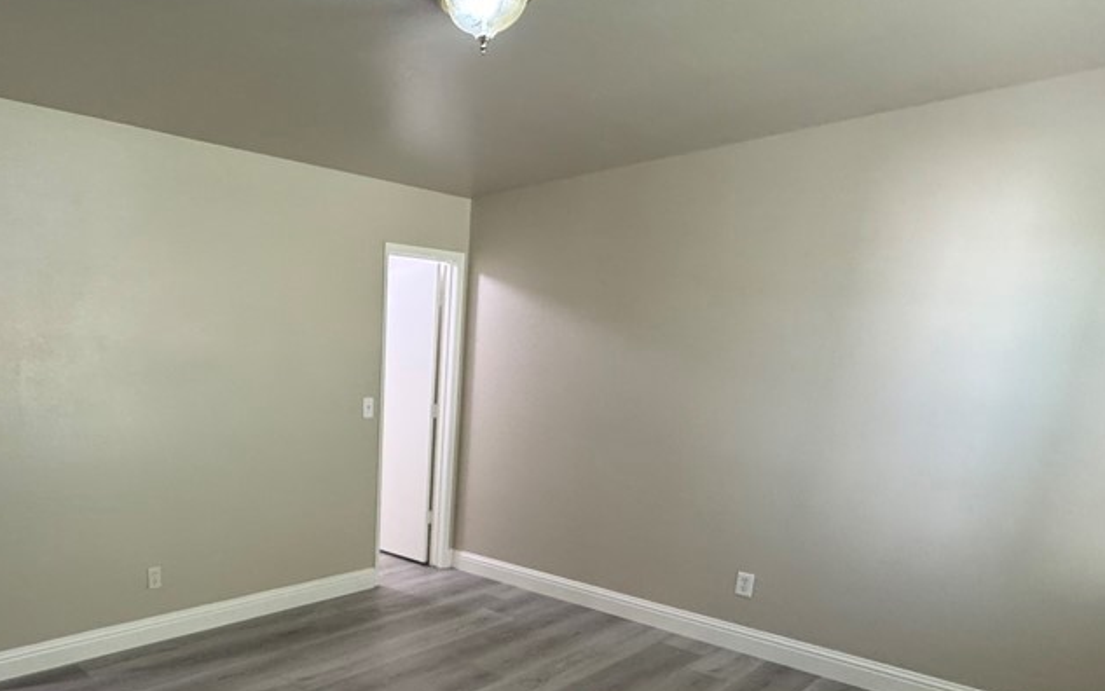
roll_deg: -1.3
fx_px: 723
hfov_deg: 71.1
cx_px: 316
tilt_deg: -15.5
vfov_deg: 48.4
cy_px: 546
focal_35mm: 24
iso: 320
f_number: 2.2
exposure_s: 1/59
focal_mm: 2.22
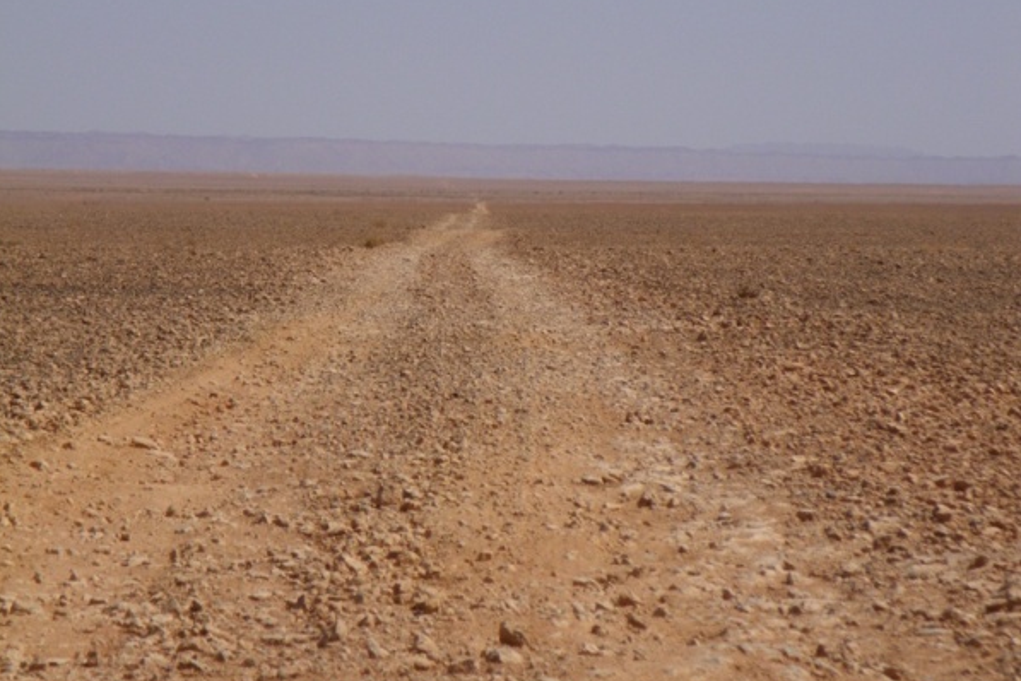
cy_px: 265
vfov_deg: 7.0
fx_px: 5530
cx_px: 511
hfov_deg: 10.5
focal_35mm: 195
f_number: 6.6
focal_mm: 25
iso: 64
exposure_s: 1/500
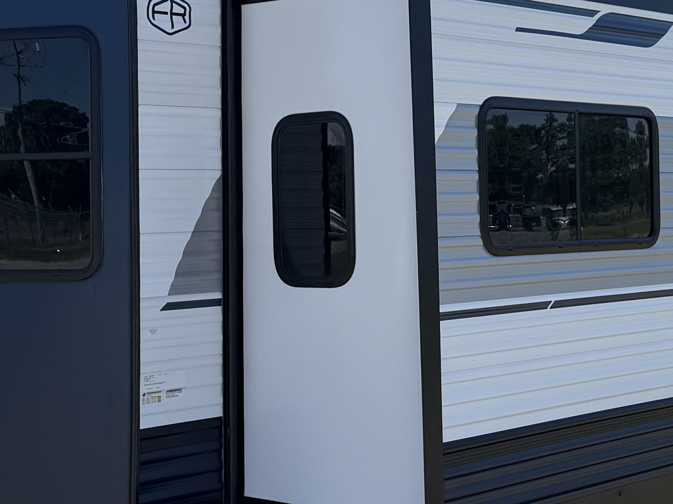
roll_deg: +0.7
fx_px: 1536
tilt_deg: +0.4
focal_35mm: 79
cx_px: 395
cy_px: 162
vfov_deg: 18.6
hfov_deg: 24.7
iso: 80
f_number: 1.78
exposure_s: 1/4405
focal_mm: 6.76
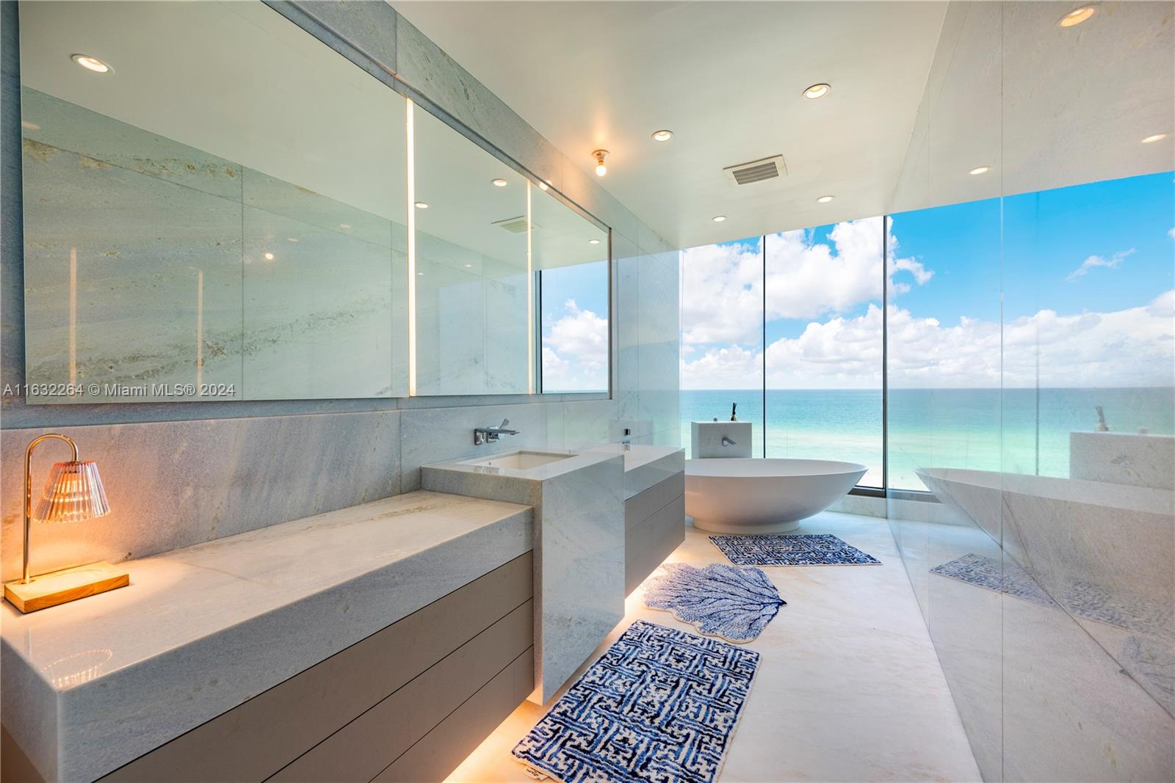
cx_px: 588
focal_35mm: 14
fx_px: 457
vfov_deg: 81.2
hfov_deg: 104.2
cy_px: 392
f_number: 9
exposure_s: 1/100
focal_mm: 14
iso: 400
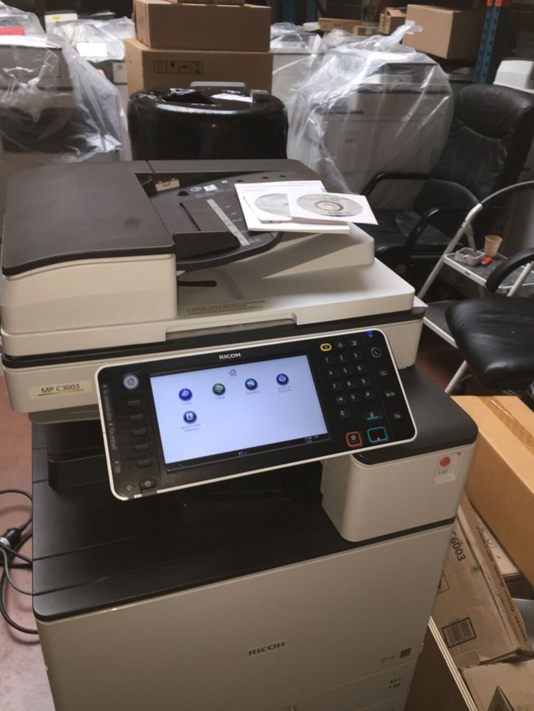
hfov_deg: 48.2
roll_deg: -1.4
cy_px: 356
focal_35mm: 29
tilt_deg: -30.3
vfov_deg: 61.7
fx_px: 596
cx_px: 267
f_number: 2.2
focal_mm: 4.15
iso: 40
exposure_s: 1/33
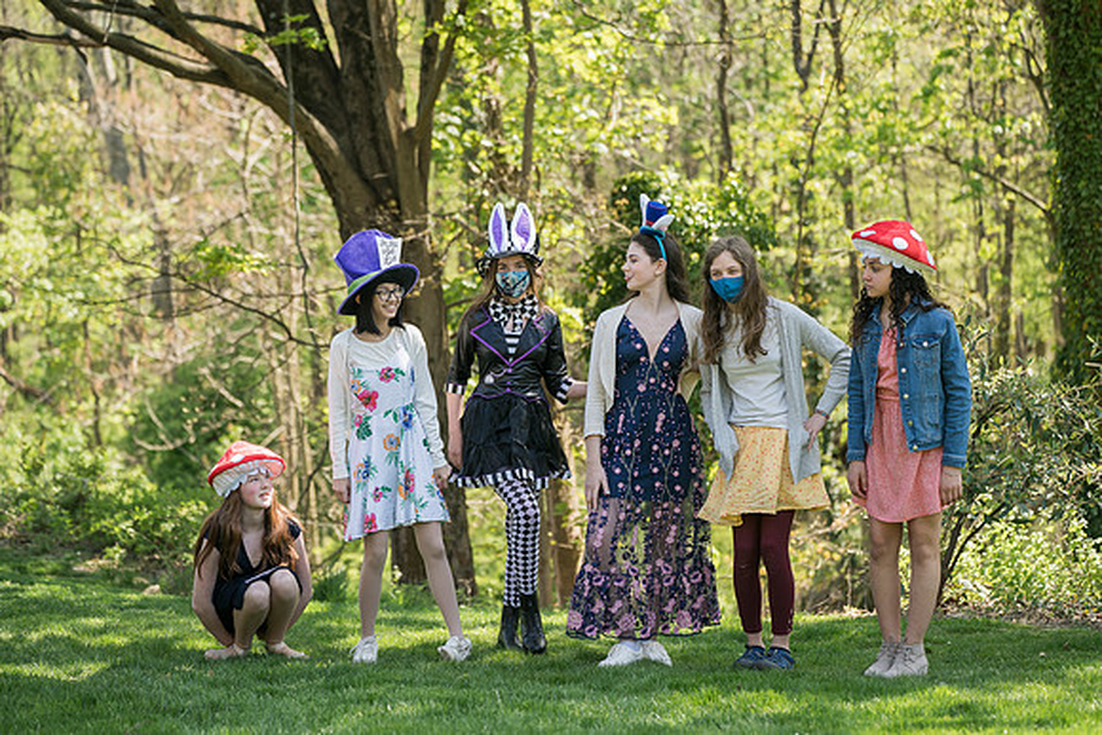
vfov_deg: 16.9
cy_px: 368
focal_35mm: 81
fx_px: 2480
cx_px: 551
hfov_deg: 25.1
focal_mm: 81
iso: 100
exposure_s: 1/400
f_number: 3.2
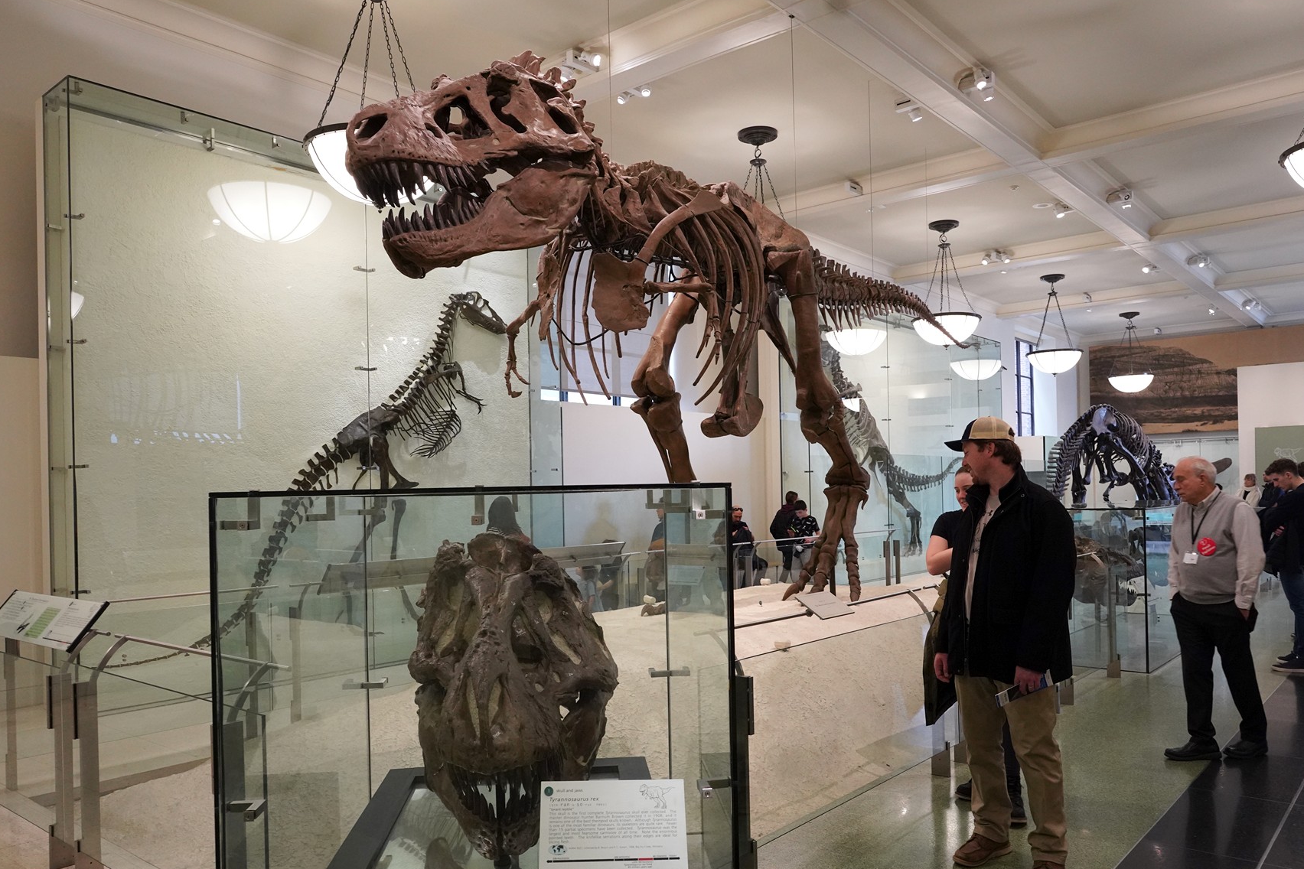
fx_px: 978
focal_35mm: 27
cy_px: 479
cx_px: 672
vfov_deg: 47.9
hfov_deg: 67.4
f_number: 5.6
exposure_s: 1/80
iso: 3200
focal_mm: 23
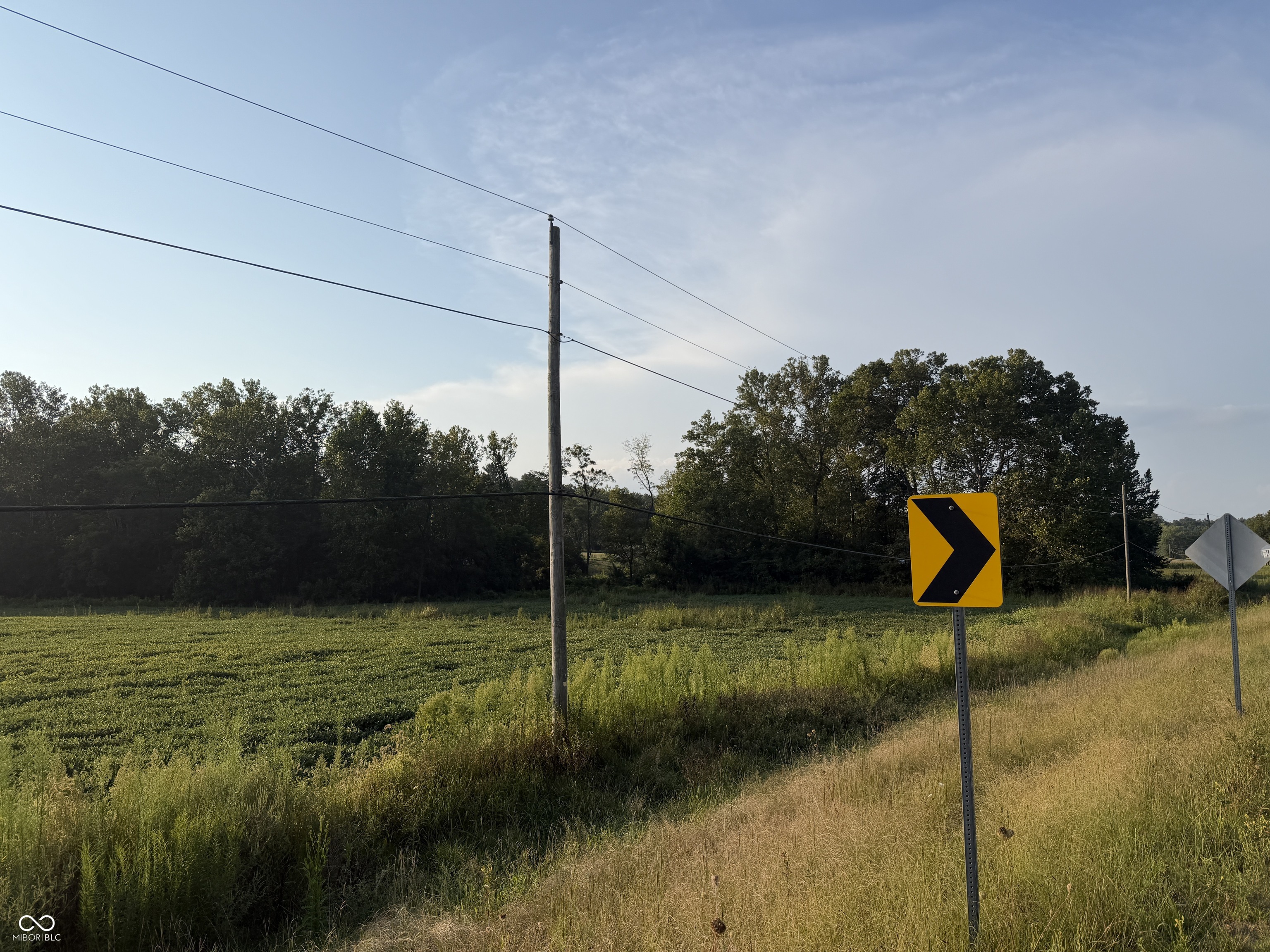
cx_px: 635
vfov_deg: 56.8
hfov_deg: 71.6
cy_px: 476
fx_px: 881
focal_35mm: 24
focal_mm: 6.76
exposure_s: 1/5319
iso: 80
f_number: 1.78
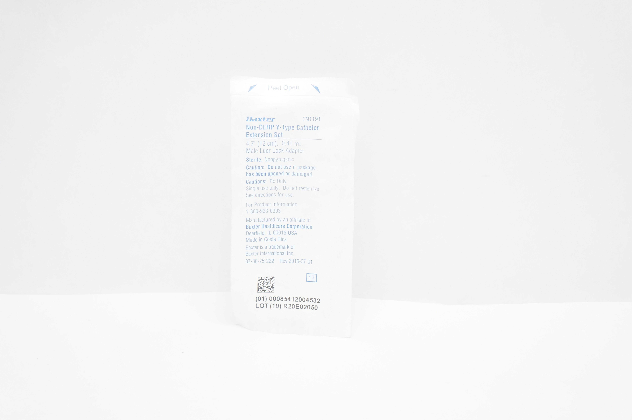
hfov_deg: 46.4
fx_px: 737
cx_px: 316
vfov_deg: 31.8
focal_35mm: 42
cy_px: 210
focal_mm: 28
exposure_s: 1/60
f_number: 6.3
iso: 800
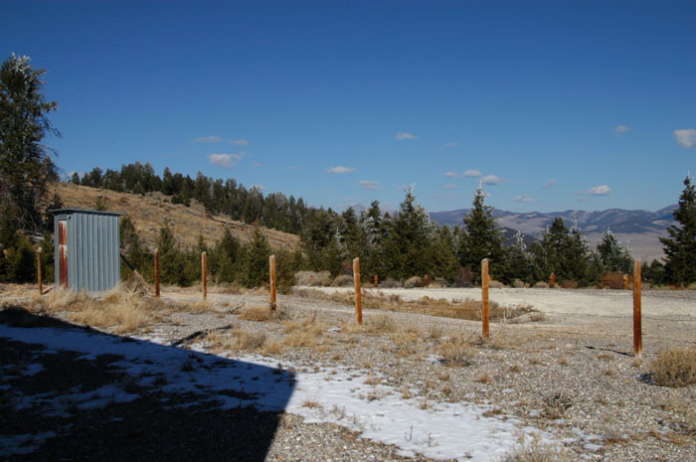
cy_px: 231
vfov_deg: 36.8
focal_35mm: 36
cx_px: 348
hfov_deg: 53.2
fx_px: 695
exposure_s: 1/640
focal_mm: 24
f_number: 13
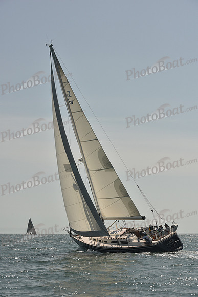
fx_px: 577
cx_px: 99
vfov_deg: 28.8
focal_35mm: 70
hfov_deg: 19.5
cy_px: 148
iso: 320
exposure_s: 1/1000
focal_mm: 70
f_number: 9
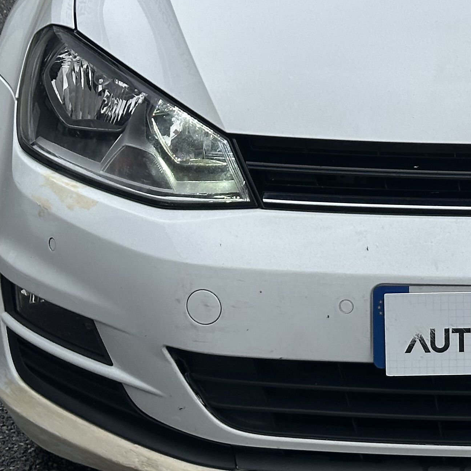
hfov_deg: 13.0
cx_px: 526
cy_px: -3
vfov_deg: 13.0
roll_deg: +1.5
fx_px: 2032
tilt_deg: -11.0
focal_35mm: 132
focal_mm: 6.86
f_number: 1.78
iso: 64
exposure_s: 1/1453
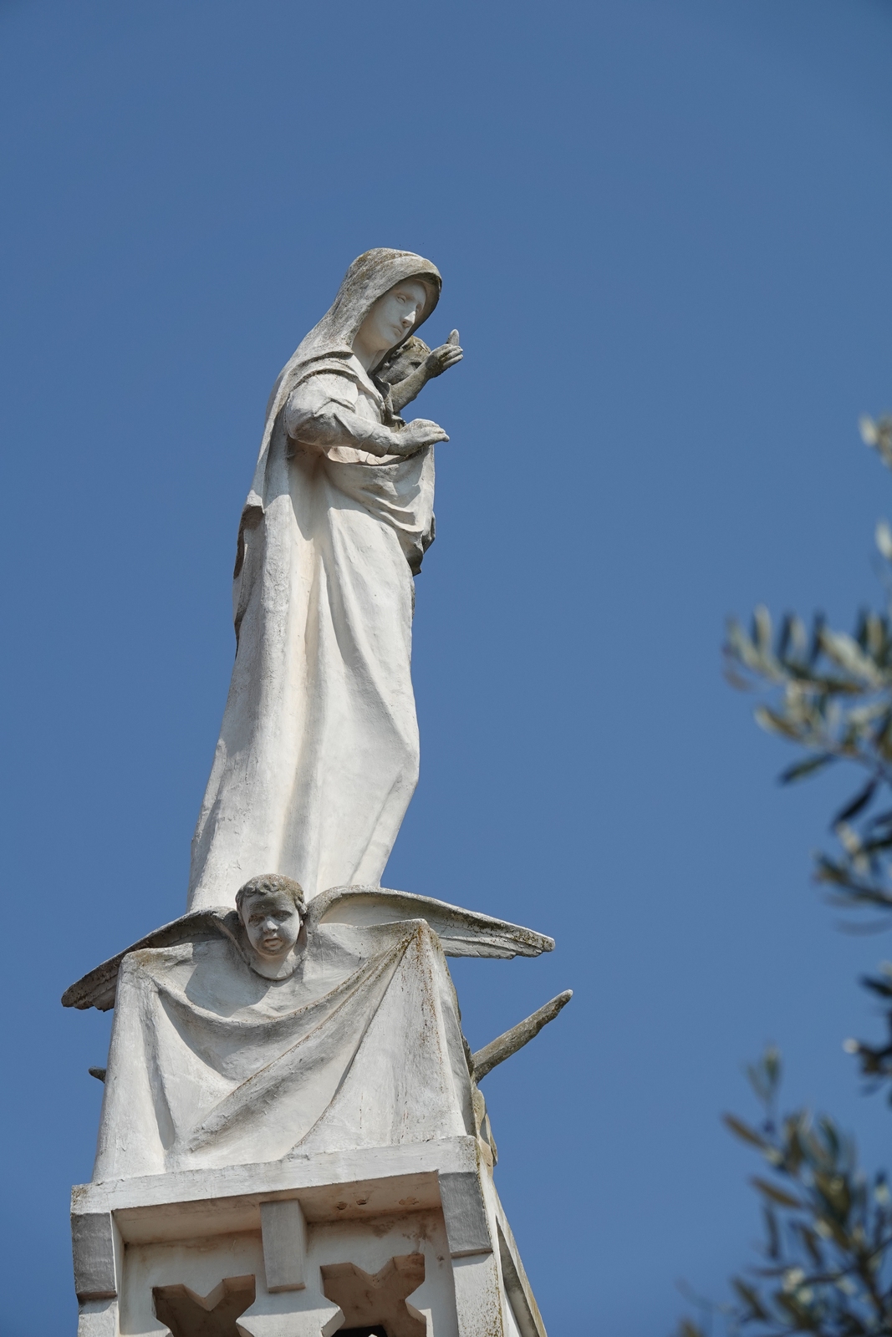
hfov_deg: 10.5
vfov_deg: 15.6
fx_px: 4867
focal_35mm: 131
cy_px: 668
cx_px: 446
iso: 80
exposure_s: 1/1250
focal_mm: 47.94
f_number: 4
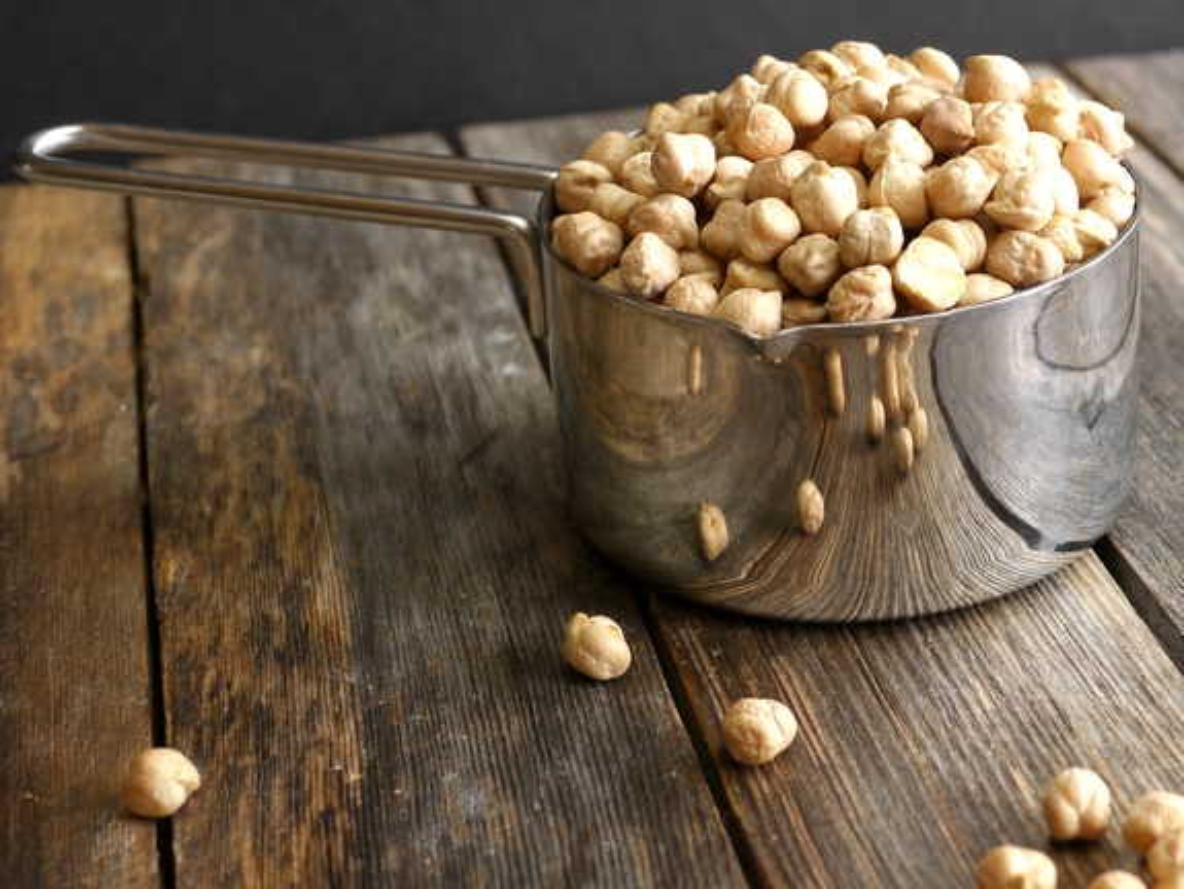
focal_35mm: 50
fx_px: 1711
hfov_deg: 38.2
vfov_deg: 29.1
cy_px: 444
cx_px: 592
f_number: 5
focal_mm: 25
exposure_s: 1/30
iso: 200
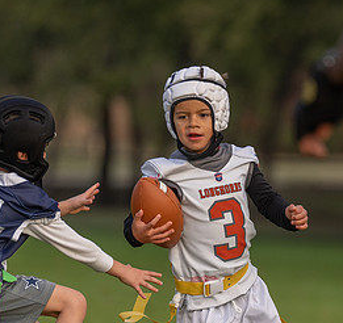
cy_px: 286
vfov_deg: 2.6
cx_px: 253
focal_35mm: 655
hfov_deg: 2.8
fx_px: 7135
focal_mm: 200
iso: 200
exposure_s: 1/1000
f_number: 2.8
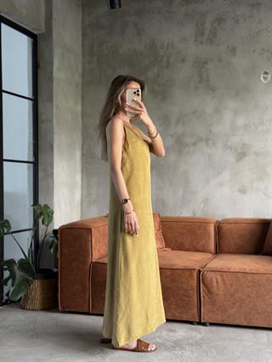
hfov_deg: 30.3
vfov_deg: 39.6
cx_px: 136
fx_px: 502
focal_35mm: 48
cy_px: 181
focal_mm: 6.76
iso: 160
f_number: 1.78
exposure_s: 1/60
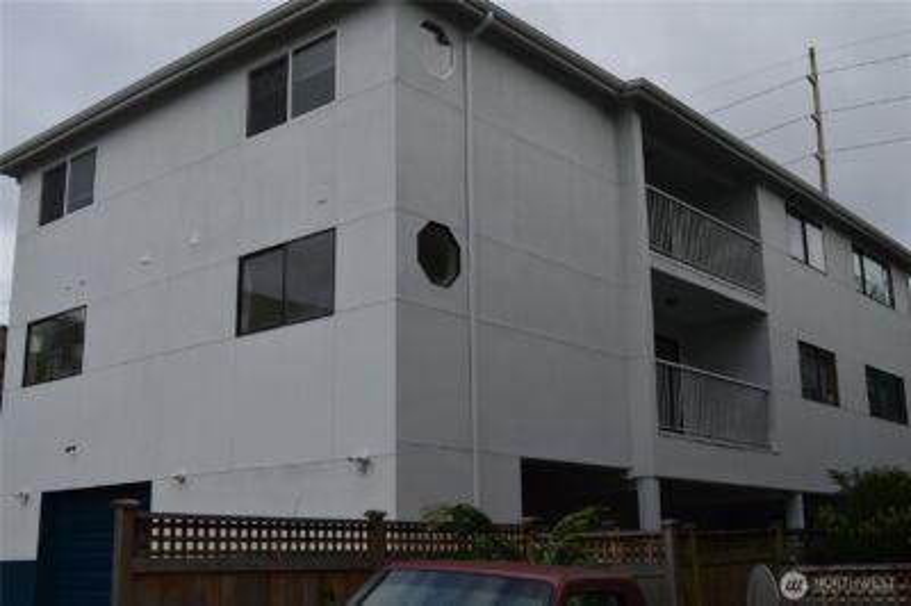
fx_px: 1062
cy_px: 303
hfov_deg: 46.4
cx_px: 456
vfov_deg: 31.8
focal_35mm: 42
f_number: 11
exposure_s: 1/500
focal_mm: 28
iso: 360
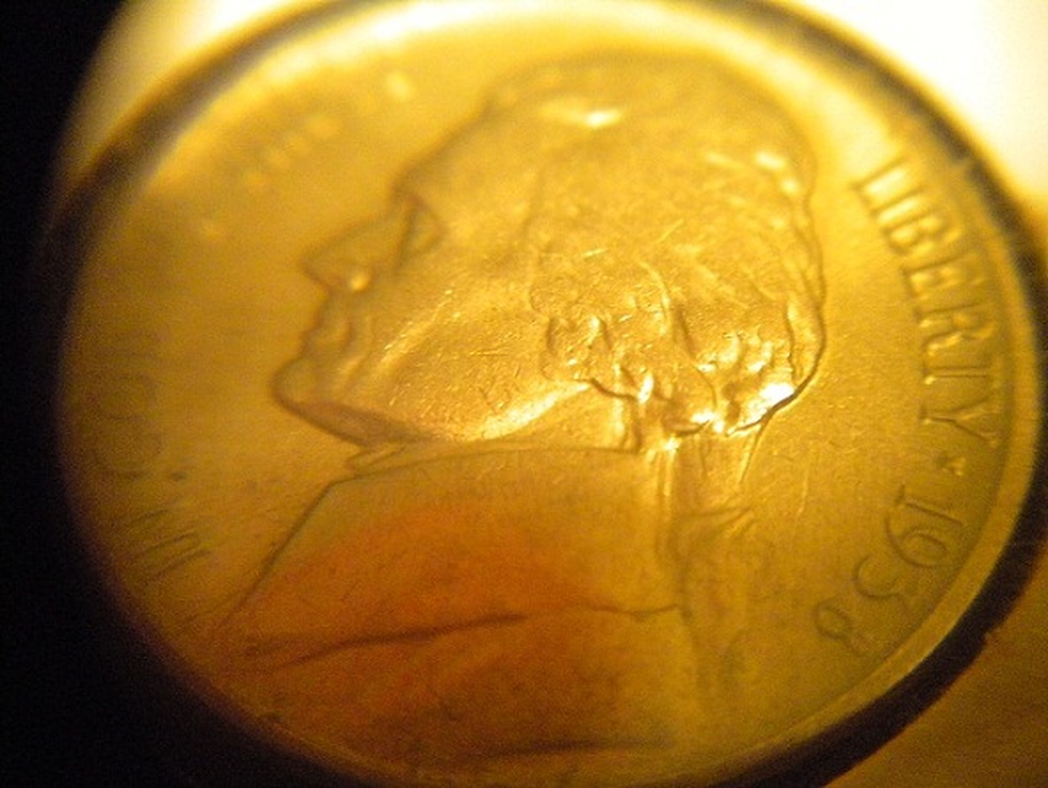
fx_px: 1060
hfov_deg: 52.6
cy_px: 394
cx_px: 524
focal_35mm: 35
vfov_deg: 40.8
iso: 800
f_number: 3.1
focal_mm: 6.3
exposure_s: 1/15
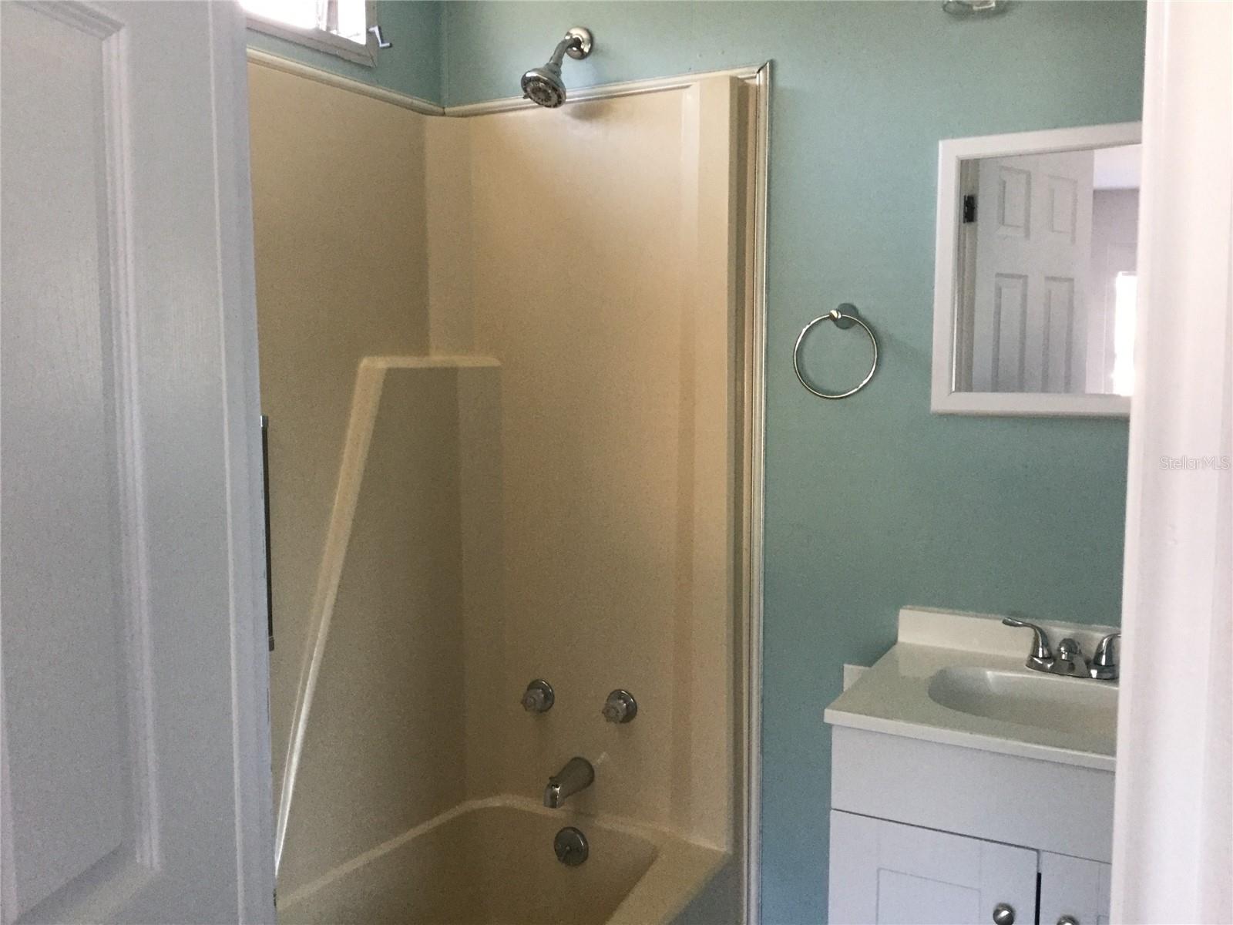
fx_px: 1104
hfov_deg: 58.4
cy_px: 462
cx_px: 616
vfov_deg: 45.4
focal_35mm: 31
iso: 125
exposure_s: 1/30
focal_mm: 3.3
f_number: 2.4
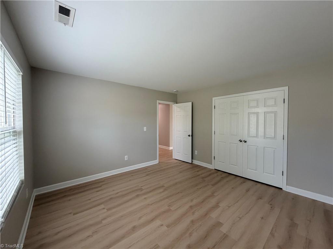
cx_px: 166
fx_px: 135
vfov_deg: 85.7
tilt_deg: -1.6
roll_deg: +0.5
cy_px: 124
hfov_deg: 102.1
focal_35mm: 14
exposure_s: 1/121
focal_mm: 2.22
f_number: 2.2
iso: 200
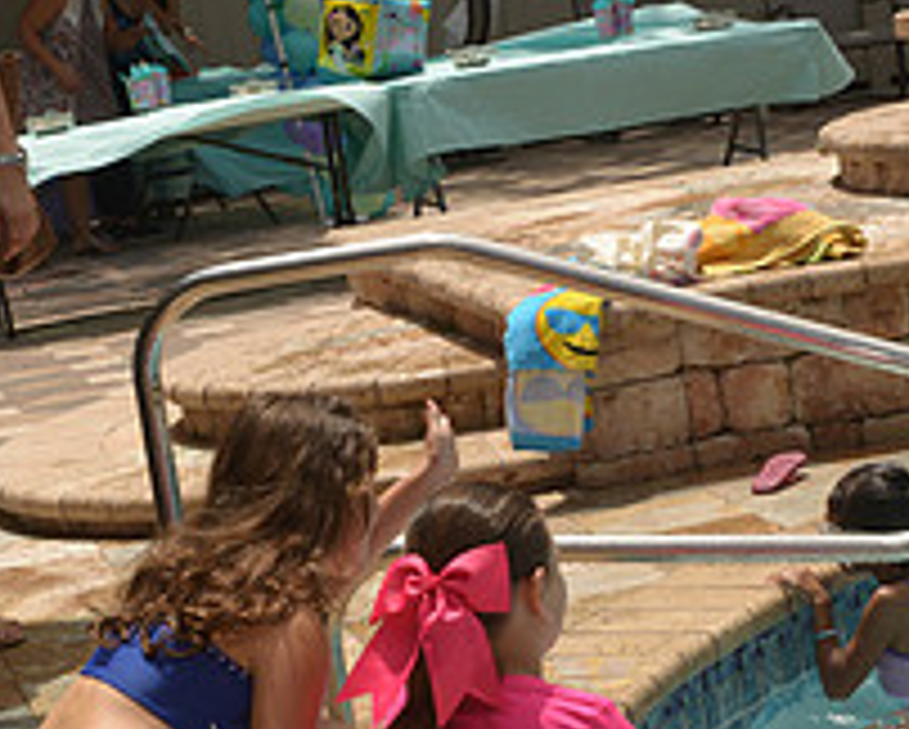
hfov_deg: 15.9
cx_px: 536
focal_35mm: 121
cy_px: 727
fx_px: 3258
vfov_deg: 12.6
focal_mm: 45
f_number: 13
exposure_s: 1/160
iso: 110
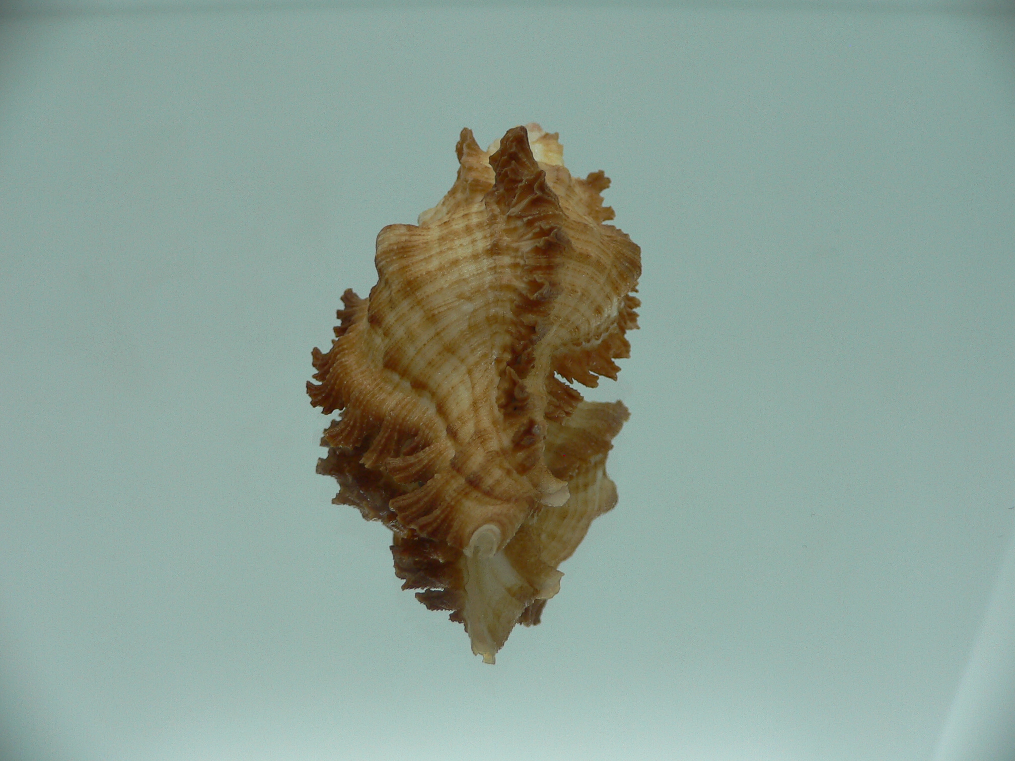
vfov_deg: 40.7
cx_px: 508
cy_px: 380
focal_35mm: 35
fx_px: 1026
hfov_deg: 52.6
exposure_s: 1/60
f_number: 2.8
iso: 80
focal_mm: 4.6
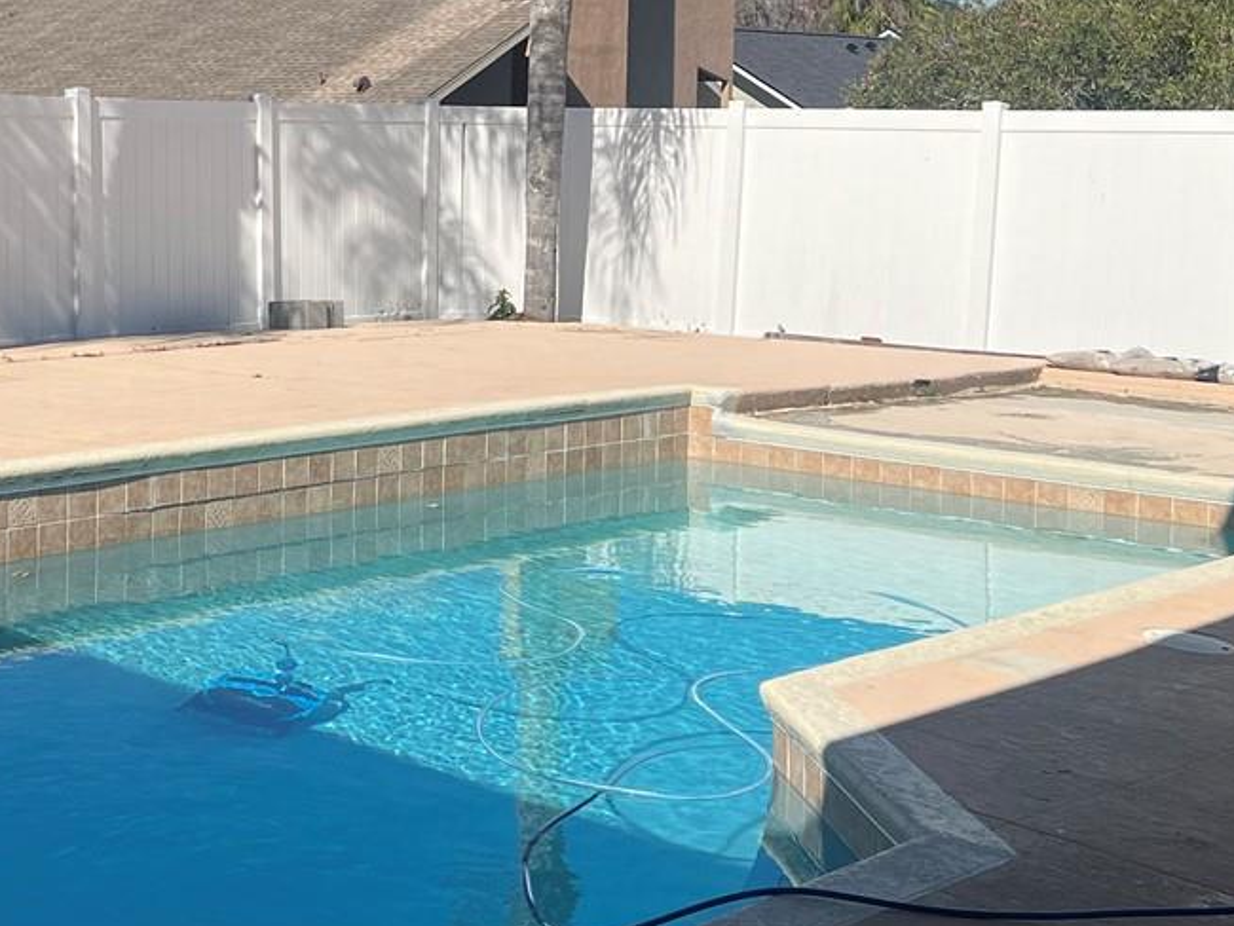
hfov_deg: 29.1
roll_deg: -0.9
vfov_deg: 22.7
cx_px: 135
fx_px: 2282
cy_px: 194
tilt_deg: -1.9
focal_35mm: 64
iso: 50
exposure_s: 1/6993
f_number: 1.5
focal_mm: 5.7
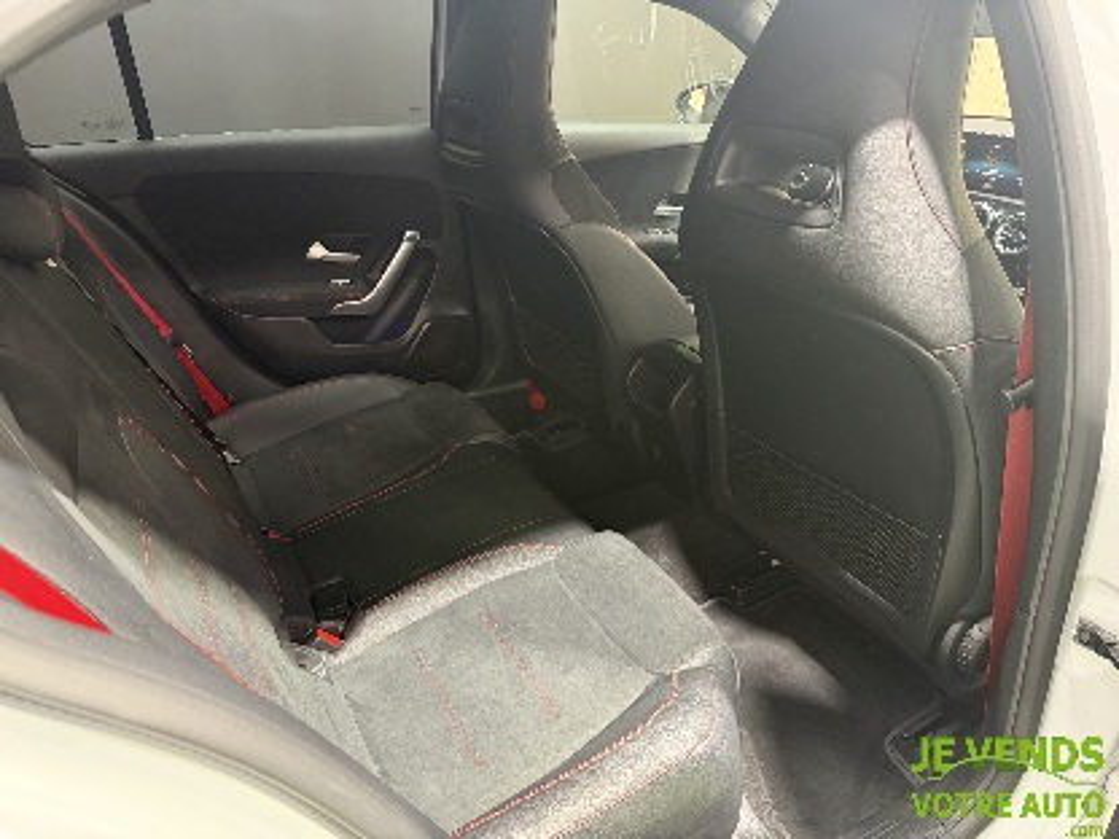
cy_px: 420
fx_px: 776
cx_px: 560
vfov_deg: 56.8
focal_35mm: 24
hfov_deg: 71.6
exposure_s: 1/50
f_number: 1.78
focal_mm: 6.76
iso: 500
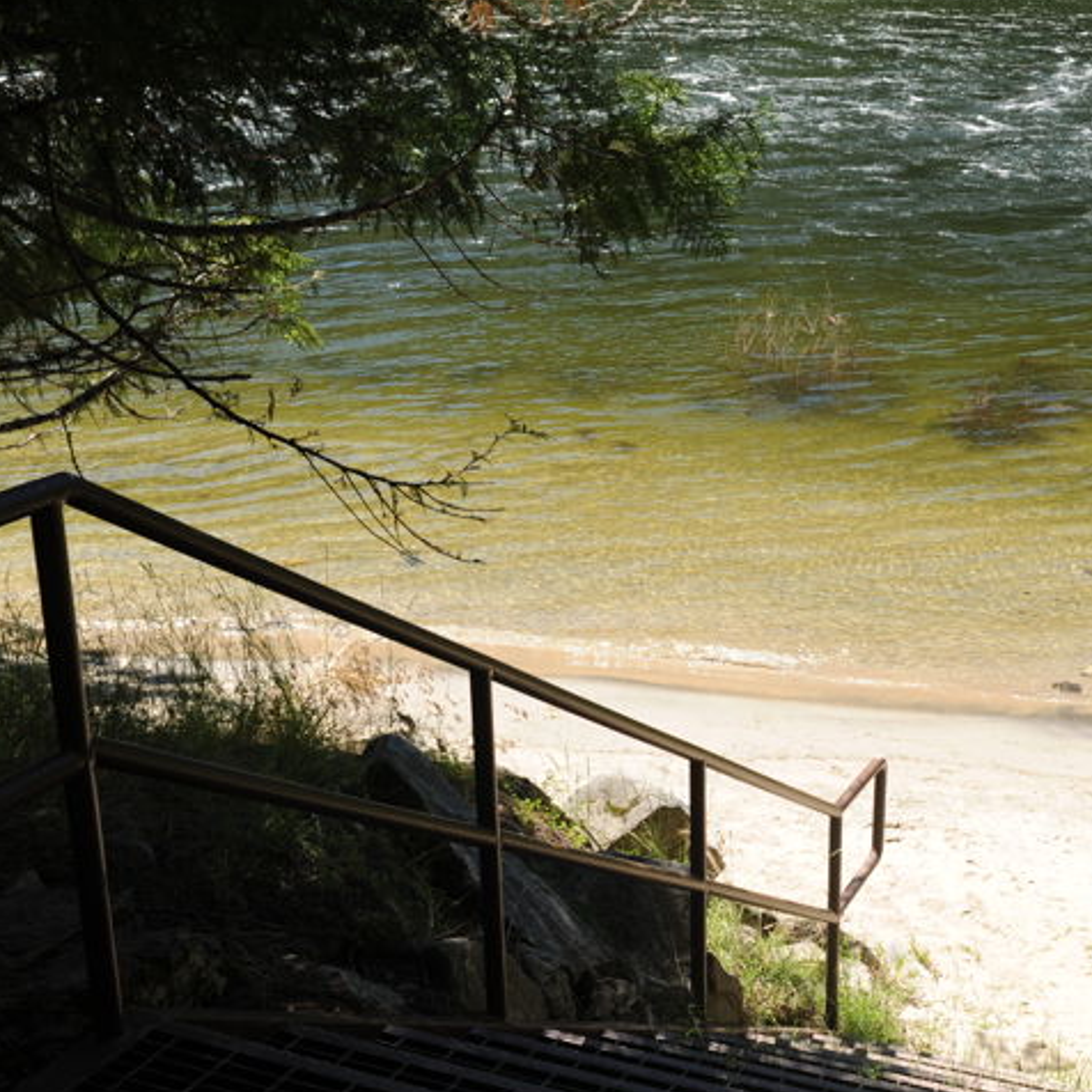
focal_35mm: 50
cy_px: 596
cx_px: 798
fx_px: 1785
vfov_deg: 34.0
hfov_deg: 33.4
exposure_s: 1/125
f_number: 10
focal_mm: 35
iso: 200
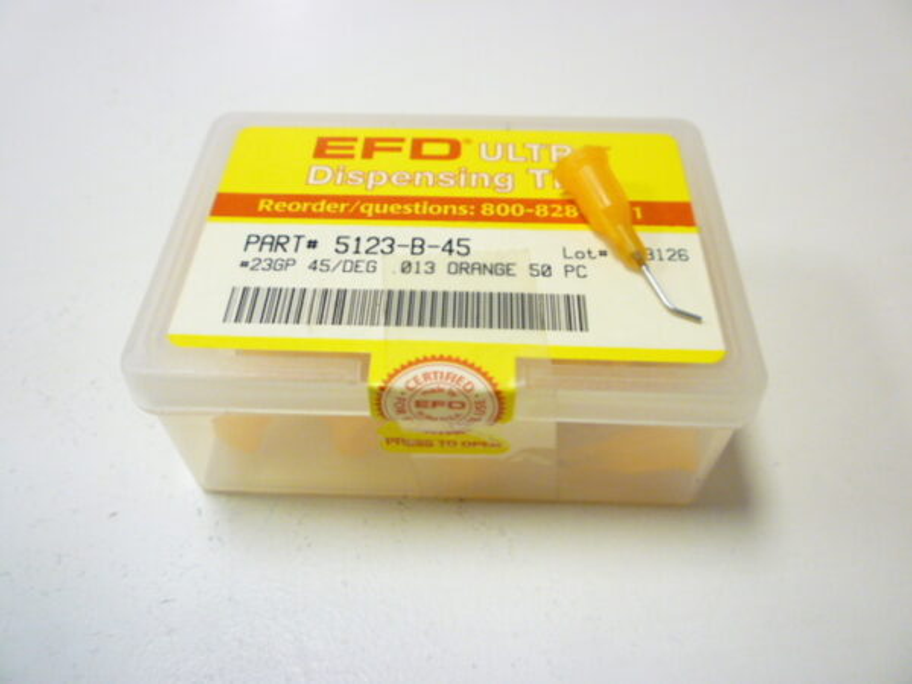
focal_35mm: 29
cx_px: 456
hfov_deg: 61.7
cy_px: 342
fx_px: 764
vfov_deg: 48.2
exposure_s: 1/20
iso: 400
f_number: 3.3
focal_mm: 5.2
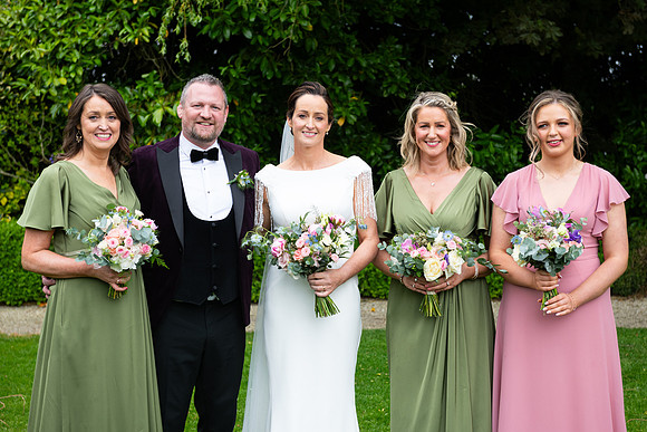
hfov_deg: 31.2
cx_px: 324
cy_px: 216
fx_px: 1157
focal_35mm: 64
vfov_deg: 21.1
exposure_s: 1/200
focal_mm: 62
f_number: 5
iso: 200
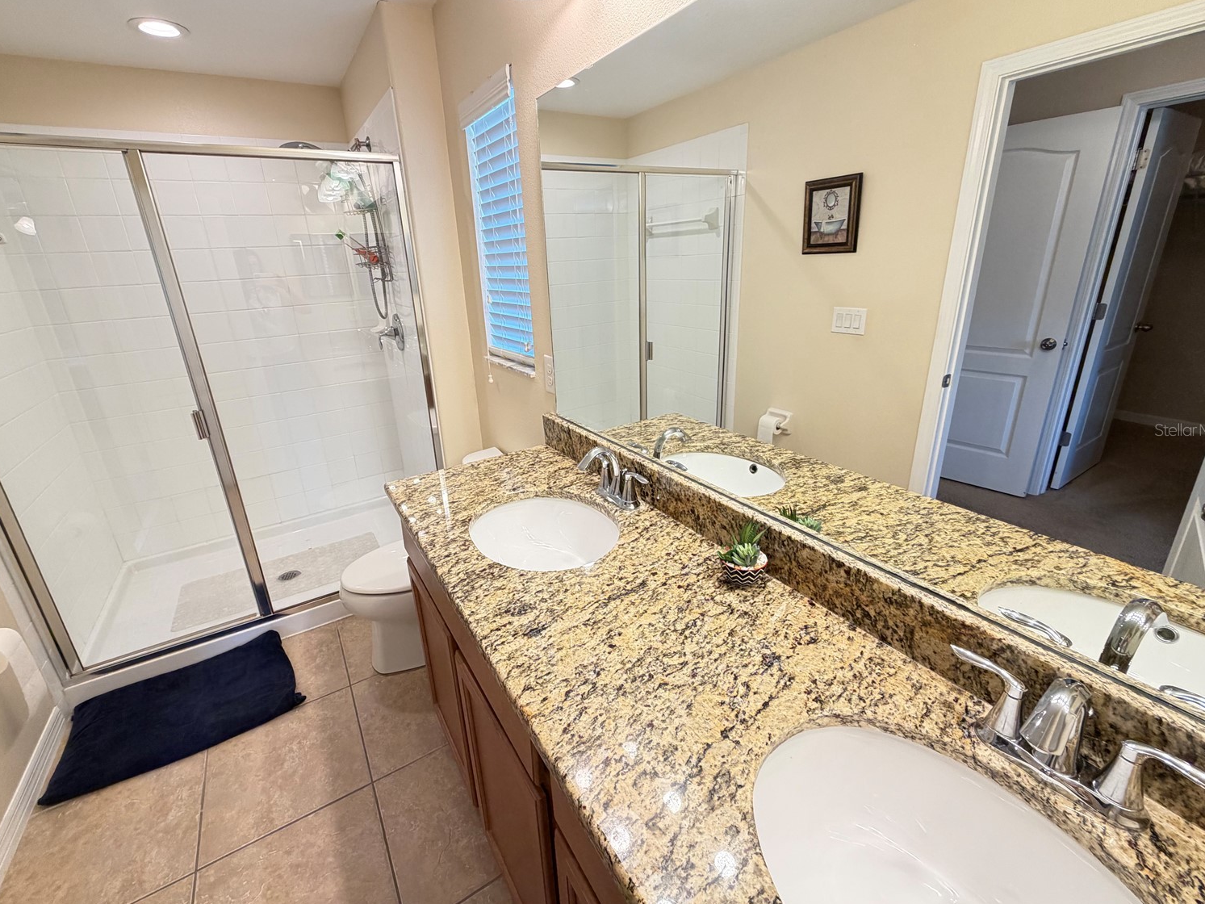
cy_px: 429
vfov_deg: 81.7
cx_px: 585
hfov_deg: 98.1
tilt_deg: -18.2
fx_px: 522
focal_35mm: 15
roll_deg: +3.6
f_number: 2.2
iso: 200
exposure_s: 1/60
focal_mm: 2.22
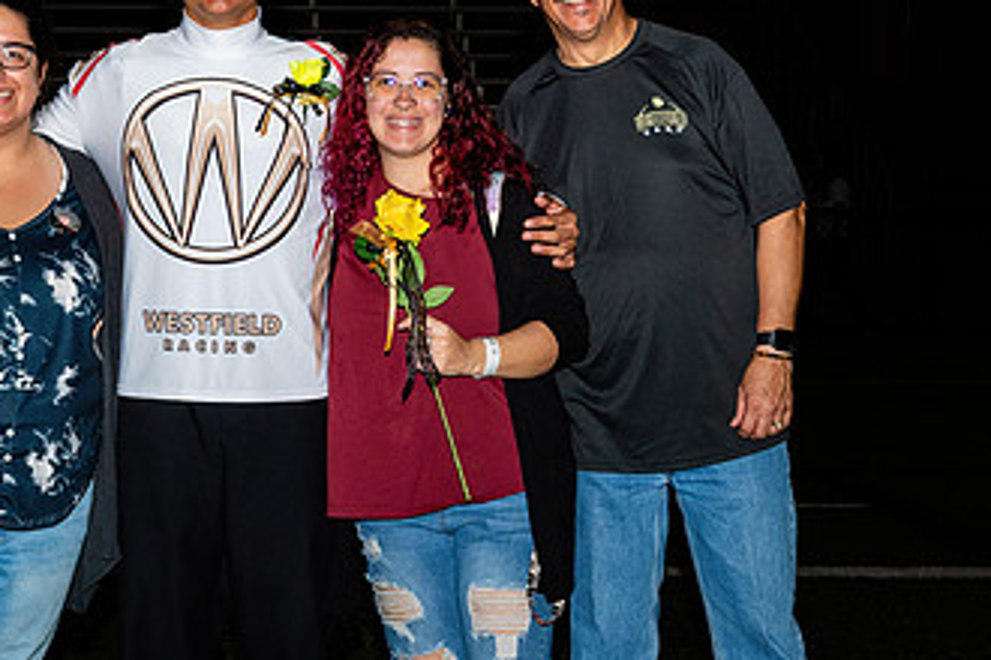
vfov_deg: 12.8
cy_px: 376
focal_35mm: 107
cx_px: 235
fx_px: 2945
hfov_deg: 19.0
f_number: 5
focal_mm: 32
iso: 320
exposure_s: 1/200
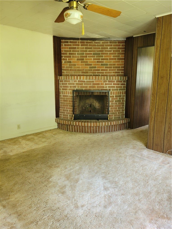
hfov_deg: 53.1
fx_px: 172
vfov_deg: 67.3
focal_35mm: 26
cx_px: 86
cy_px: 114
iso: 200
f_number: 1.8
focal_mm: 5.4
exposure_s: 1/40
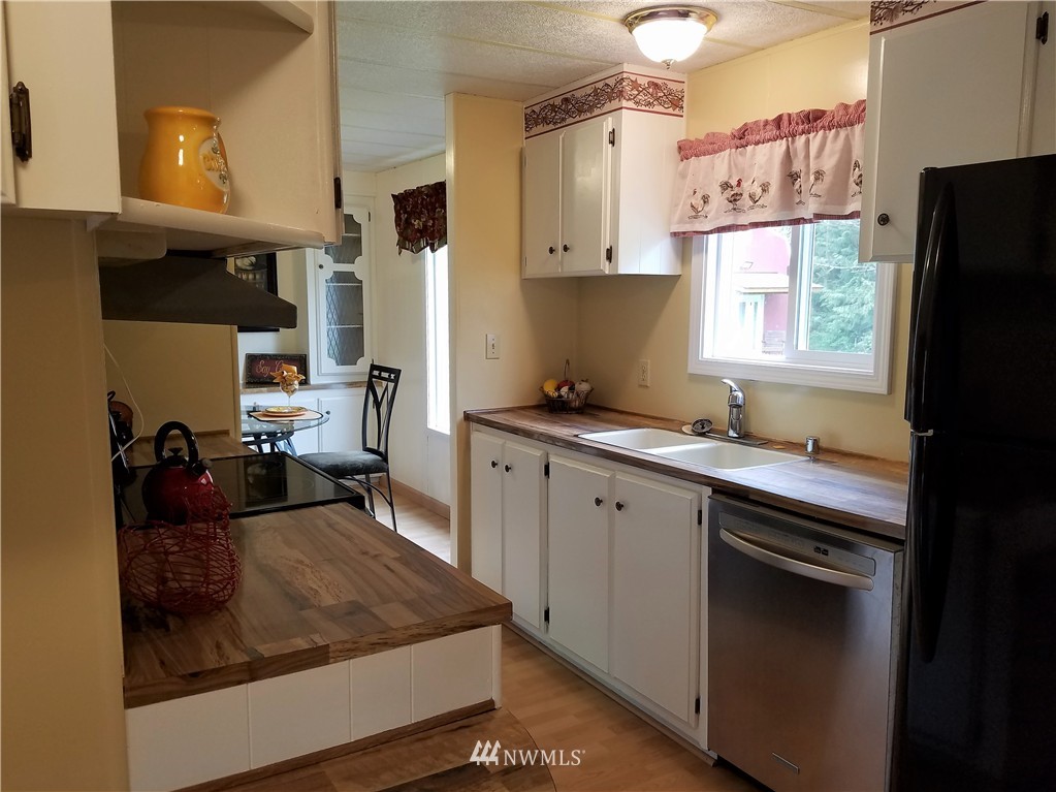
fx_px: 793
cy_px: 396
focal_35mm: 26
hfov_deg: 67.3
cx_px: 528
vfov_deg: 53.1
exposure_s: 1/60
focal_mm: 4.2
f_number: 1.7
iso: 64
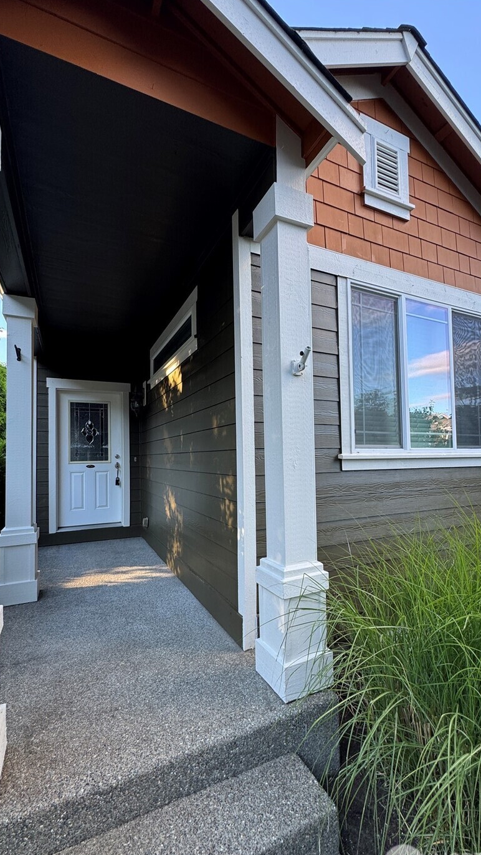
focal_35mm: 16
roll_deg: +1.8
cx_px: 237
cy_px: 445
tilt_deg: +2.4
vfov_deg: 99.3
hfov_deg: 67.1
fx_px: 363
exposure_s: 1/99
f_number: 2.2
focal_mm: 2.22
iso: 50
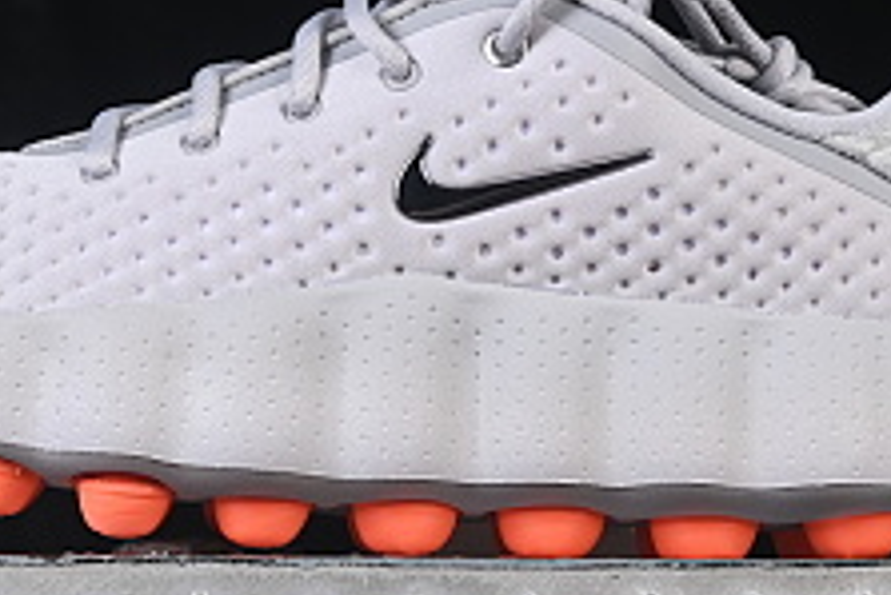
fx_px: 4161
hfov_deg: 12.2
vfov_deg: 8.2
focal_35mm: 168
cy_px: 138
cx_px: 380
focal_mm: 50
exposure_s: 1/80
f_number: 8
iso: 160
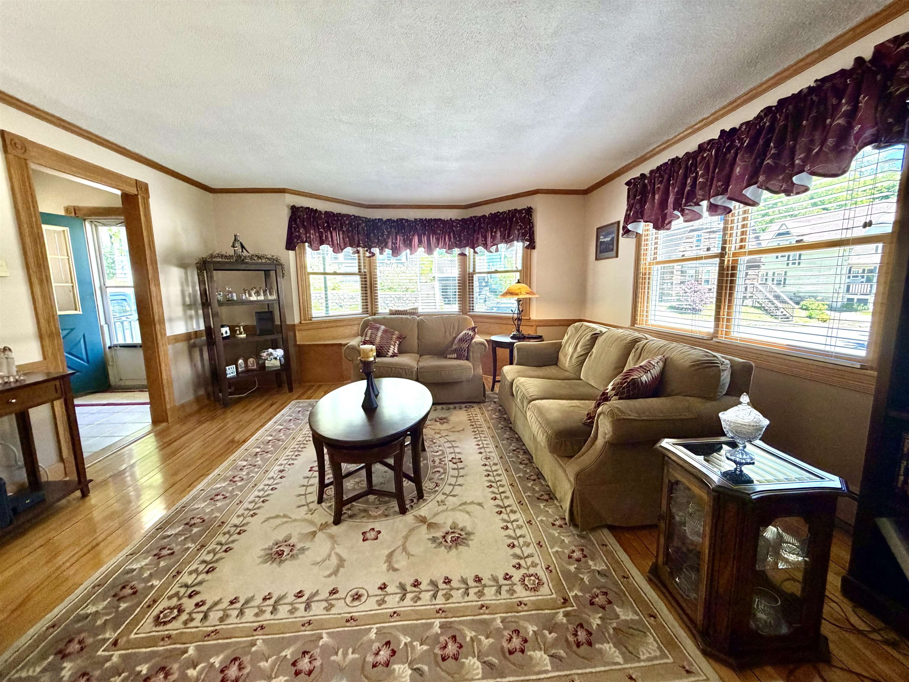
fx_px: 368
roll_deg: +0.8
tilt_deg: -7.7
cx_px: 454
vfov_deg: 85.7
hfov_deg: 102.1
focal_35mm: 14
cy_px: 341
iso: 200
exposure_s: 1/60
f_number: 2.2
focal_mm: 2.22
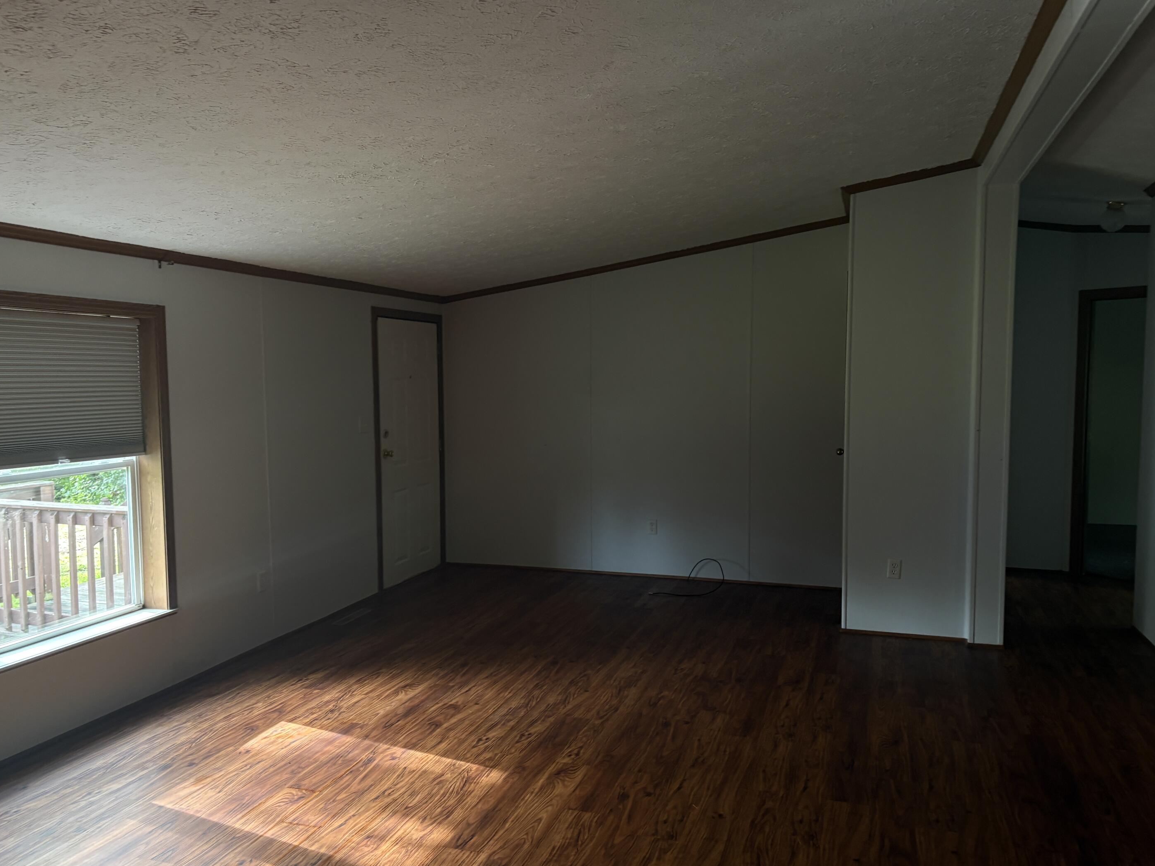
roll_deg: +0.7
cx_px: 592
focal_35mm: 28
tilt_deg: -6.1
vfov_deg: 49.7
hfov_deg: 63.4
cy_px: 439
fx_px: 934
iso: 160
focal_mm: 5.96
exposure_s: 1/60
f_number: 1.6
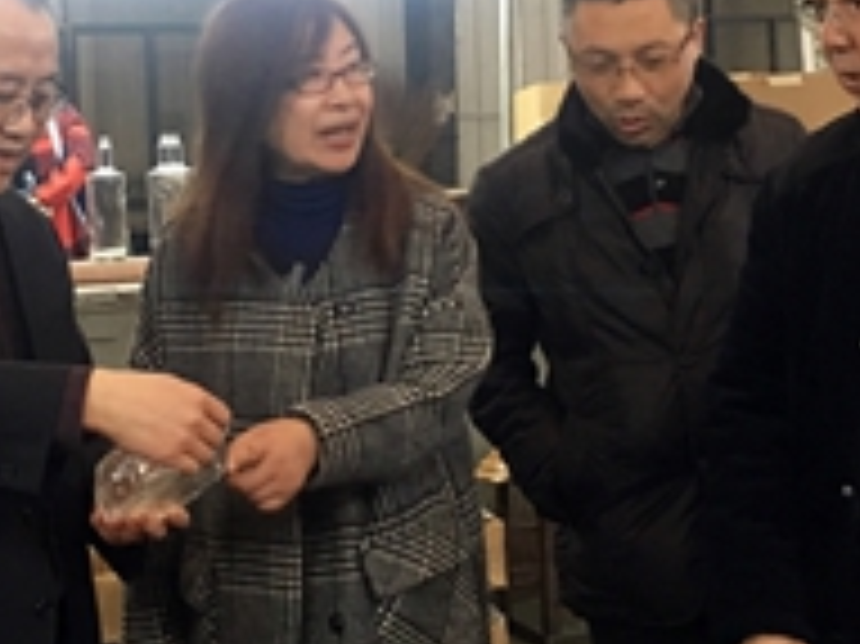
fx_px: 1887
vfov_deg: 19.2
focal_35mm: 76
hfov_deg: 25.6
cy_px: 155
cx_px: 365
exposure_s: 1/17
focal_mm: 4.15
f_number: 2.2
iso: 125
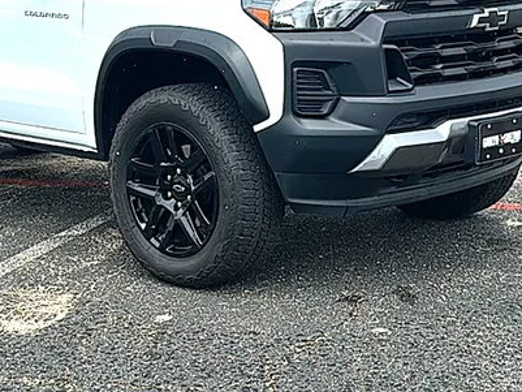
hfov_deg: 28.3
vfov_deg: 21.3
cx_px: 159
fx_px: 1026
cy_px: 64
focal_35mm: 68
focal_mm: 6.86
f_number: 1.78
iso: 80
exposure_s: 1/4587
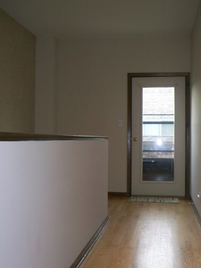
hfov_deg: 29.7
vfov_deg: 38.9
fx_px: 379
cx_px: 100
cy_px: 134
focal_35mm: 49
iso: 200
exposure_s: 1/80
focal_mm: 8
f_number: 4
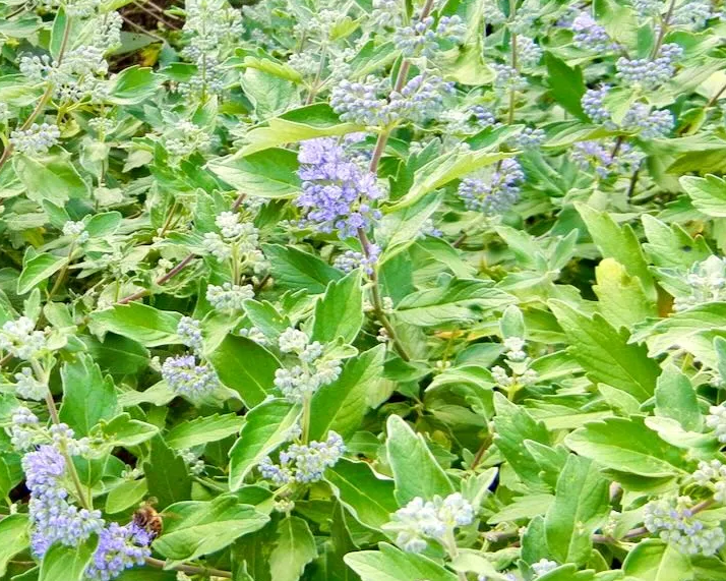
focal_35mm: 42
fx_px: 902
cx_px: 312
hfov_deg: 43.7
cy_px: 245
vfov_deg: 35.6
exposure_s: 1/137
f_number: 3.5
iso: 160
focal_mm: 5.4
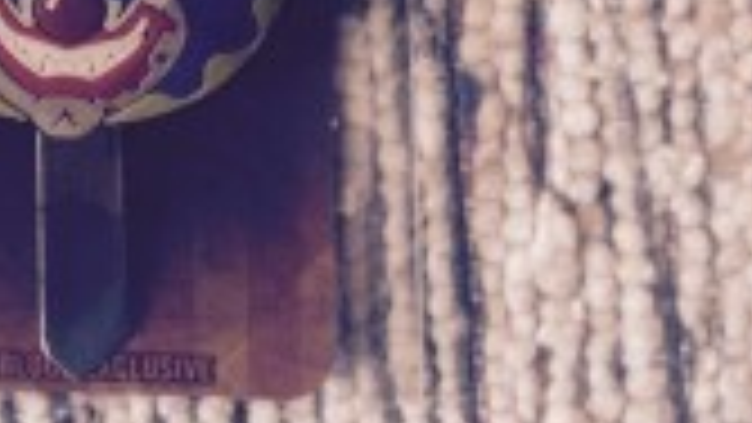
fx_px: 1615
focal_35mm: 81
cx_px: 99
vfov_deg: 13.6
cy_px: -308
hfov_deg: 25.5
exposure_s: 1/30
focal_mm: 4.15
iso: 250
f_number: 2.2
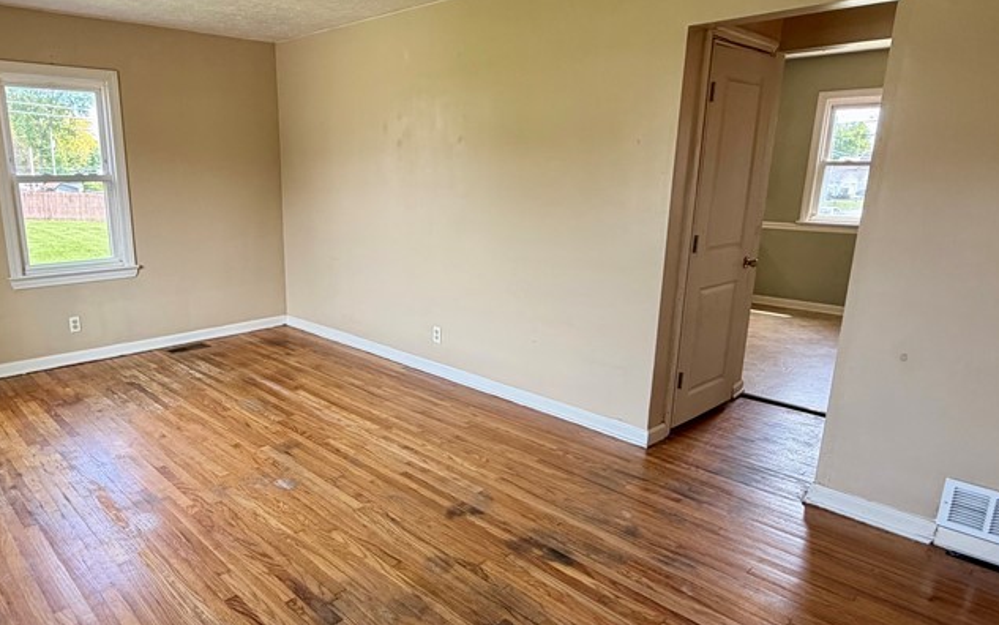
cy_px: 324
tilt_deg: -13.5
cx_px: 390
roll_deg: -0.1
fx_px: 654
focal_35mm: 24
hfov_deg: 73.8
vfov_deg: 51.1
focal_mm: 2.22
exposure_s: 1/121
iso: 125
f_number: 2.2
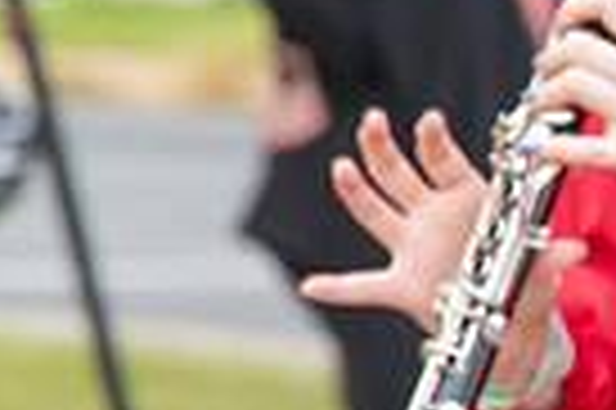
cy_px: 520
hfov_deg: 1.6
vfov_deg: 1.1
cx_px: 1223
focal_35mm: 1270
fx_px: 21705
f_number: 11
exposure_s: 1/125
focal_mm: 300
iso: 3200
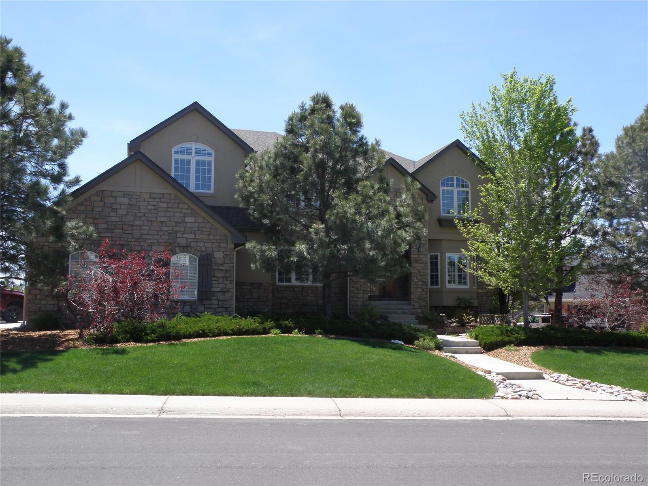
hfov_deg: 52.6
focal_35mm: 35
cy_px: 243
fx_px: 655
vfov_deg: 40.7
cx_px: 324
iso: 64
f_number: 5.6
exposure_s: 1/200
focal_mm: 6.32
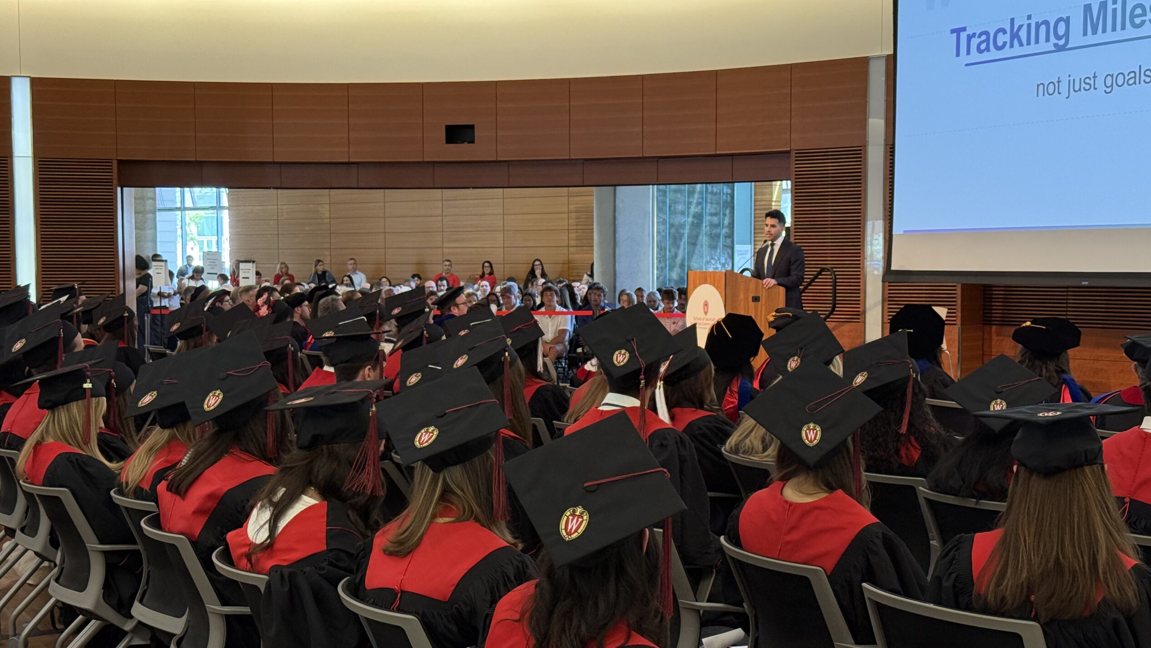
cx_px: 583
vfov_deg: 22.6
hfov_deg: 39.2
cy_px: 347
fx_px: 1618
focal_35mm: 53
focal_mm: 6.76
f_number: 1.78
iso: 160
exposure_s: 1/60
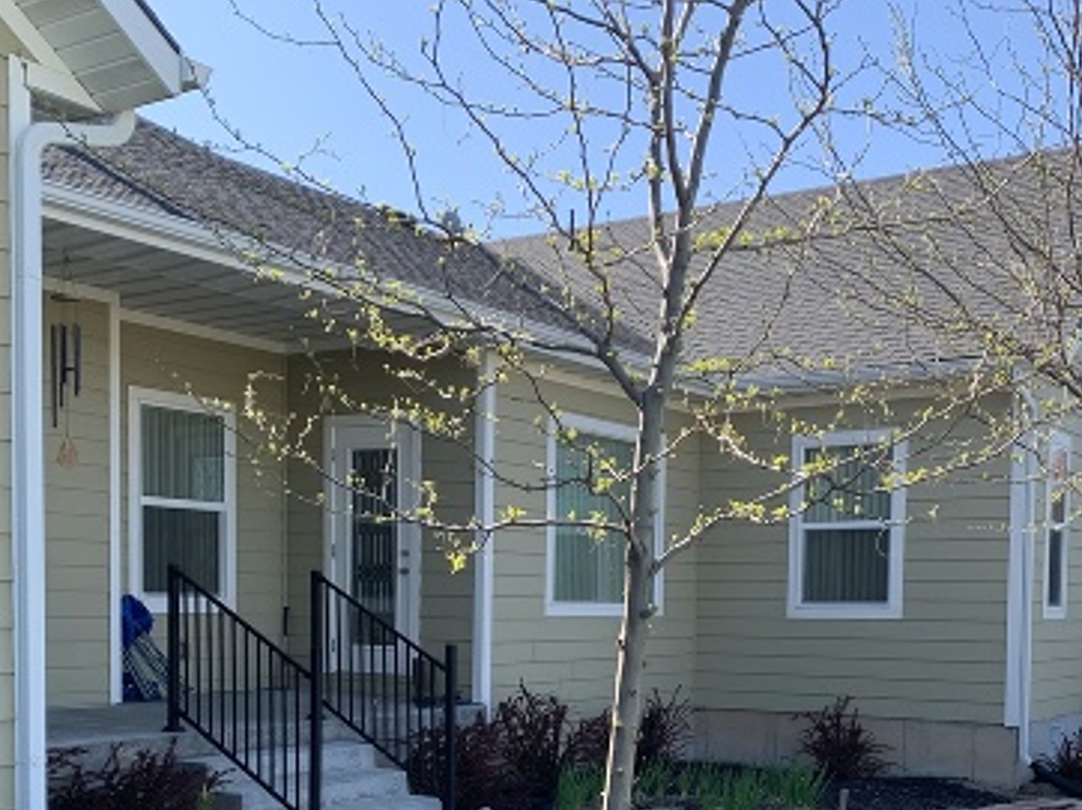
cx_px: 505
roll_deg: +0.2
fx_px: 1437
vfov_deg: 30.5
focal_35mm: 46
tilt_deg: -2.9
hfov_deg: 41.2
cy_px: 681
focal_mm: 4.25
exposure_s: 1/605
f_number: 1.8
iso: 25
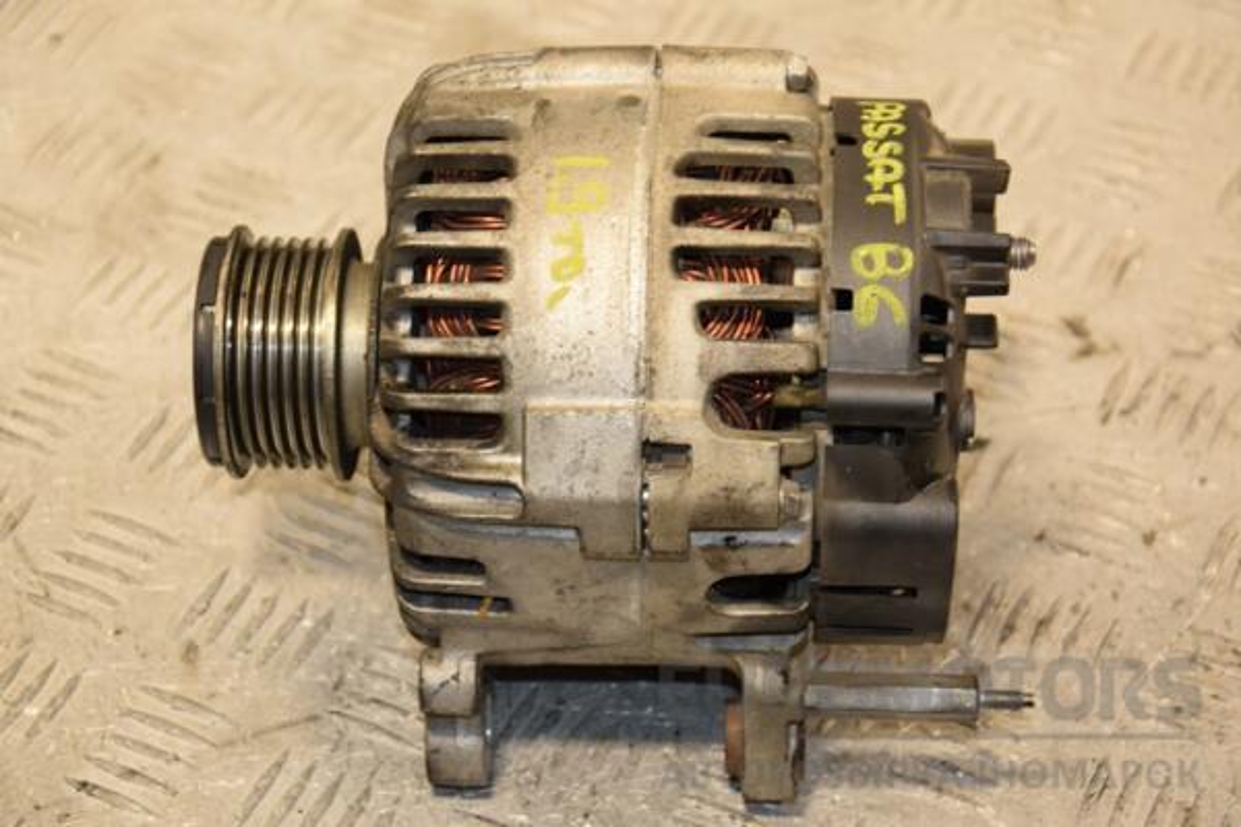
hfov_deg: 21.9
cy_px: 414
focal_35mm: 93
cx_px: 620
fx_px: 3206
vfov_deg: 14.7
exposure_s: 1/160
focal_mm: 62
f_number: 5.3
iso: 800
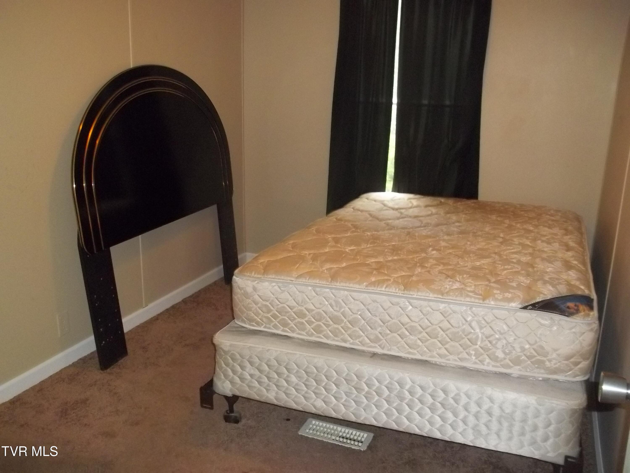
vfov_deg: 42.9
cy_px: 236
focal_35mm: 33
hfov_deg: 55.4
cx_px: 315
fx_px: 601
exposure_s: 1/60
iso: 320
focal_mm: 5.9
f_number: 3.3
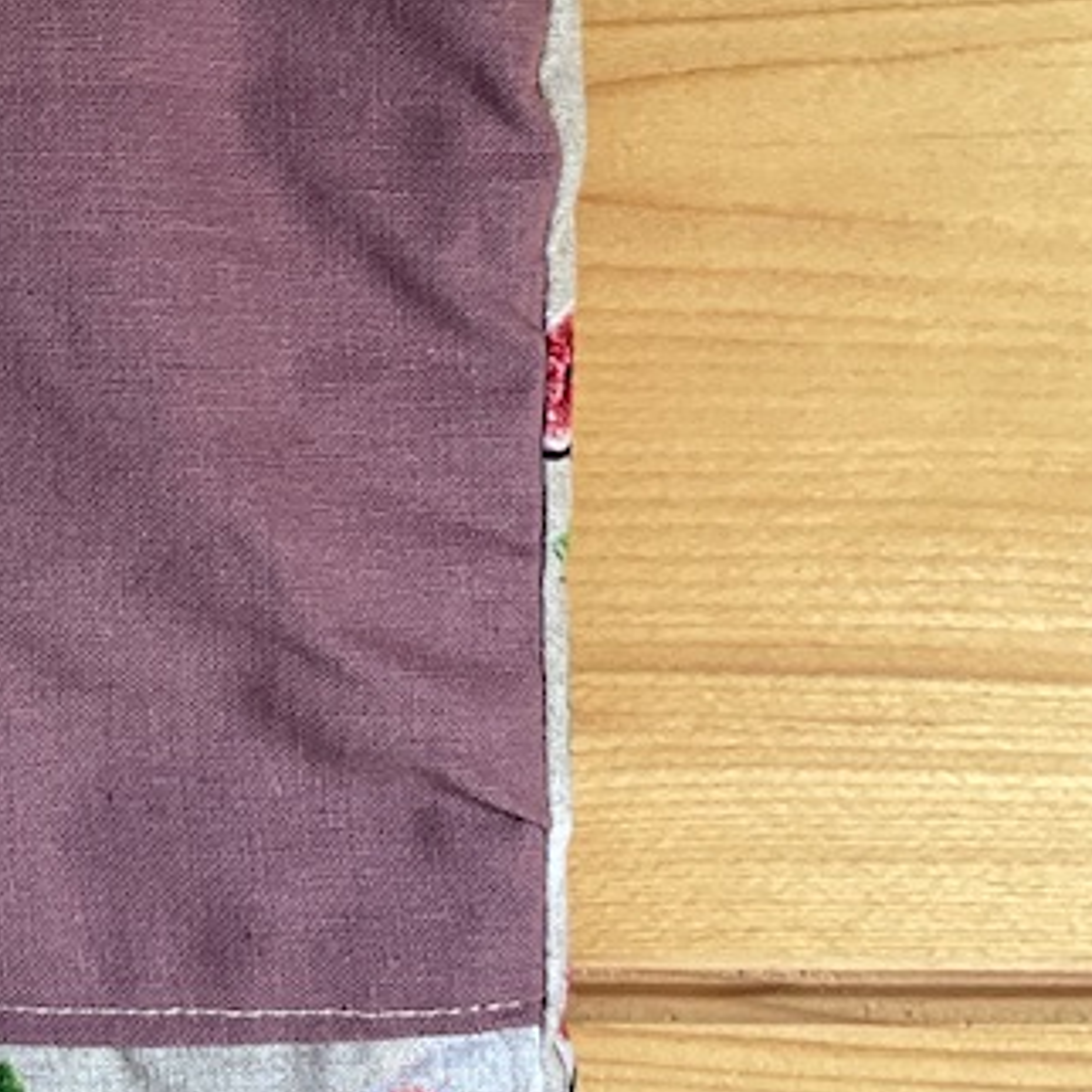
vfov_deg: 16.9
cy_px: 207
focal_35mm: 102
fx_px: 3640
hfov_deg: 15.8
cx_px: -499
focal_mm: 3
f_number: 1.8
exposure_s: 1/100
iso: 32
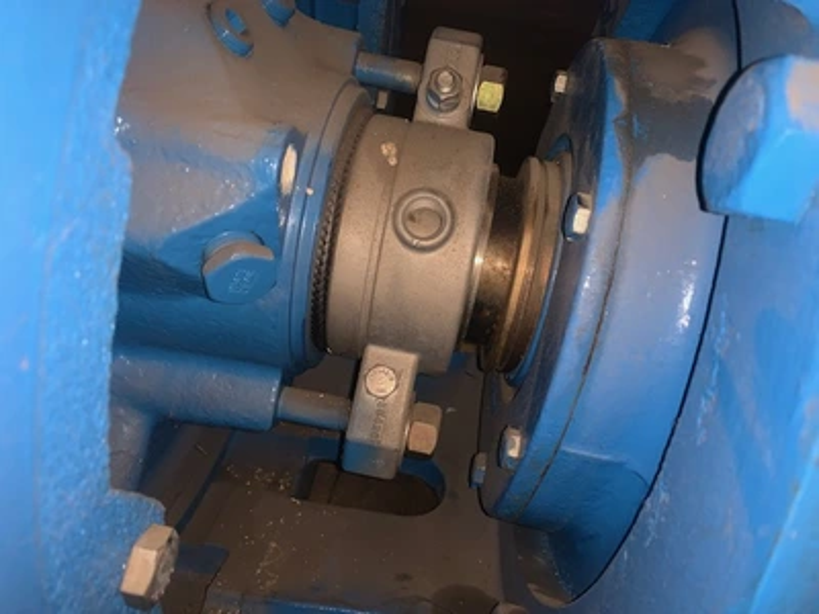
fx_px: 615
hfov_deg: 67.3
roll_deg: +0.1
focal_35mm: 26
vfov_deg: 53.1
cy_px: 307
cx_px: 410
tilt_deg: -33.1
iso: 50
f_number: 1.8
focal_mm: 4.25
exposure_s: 1/48
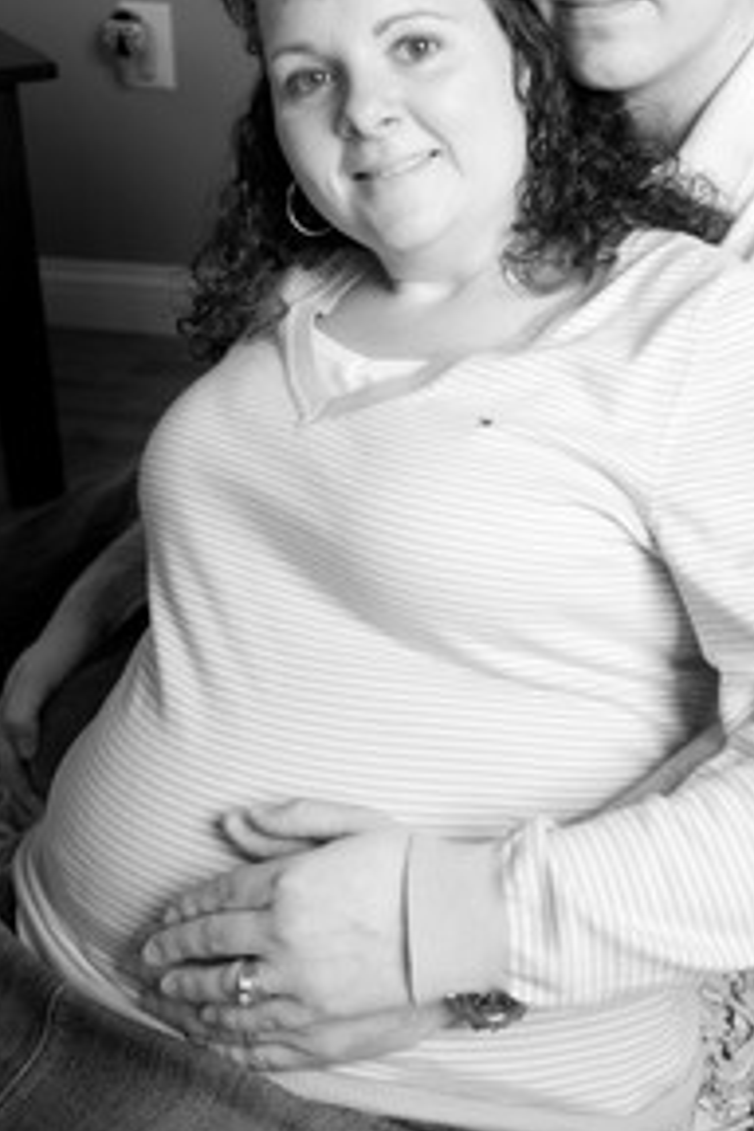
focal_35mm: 50
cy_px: 365
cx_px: 491
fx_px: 1571
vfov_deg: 39.1
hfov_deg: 26.9
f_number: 2.8
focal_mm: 24
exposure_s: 1/200
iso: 250
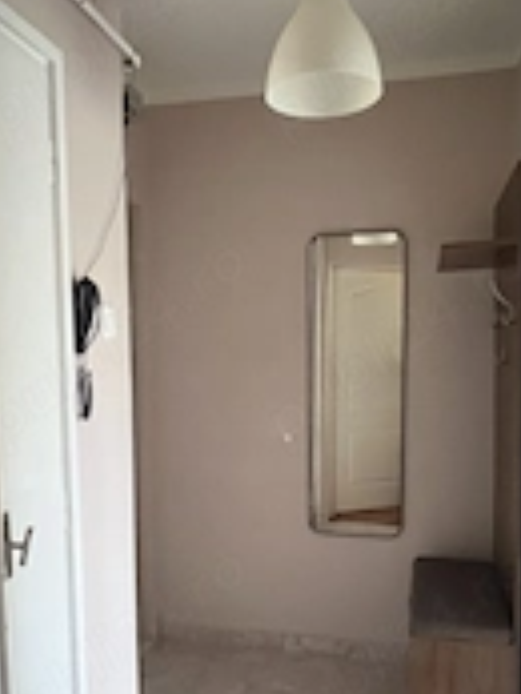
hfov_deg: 46.8
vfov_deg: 59.5
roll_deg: +0.3
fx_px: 601
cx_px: 256
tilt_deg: -5.2
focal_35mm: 30
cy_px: 409
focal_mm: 1.57
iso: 1250
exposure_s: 1/33
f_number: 1.8
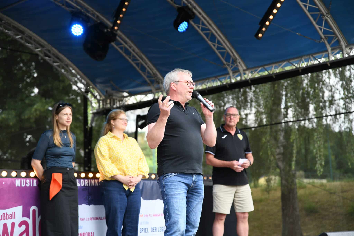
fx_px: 688
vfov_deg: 19.5
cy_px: 118
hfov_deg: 28.8
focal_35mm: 70
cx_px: 177
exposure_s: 1/1250
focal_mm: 70
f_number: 2.8
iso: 900
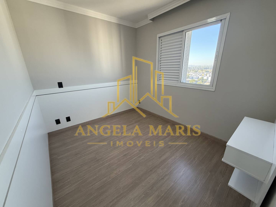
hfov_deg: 102.1
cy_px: 104
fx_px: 112
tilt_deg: -17.0
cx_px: 138
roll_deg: +0.2
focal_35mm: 14
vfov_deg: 85.7
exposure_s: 1/99
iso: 125
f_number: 2.2
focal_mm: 2.22
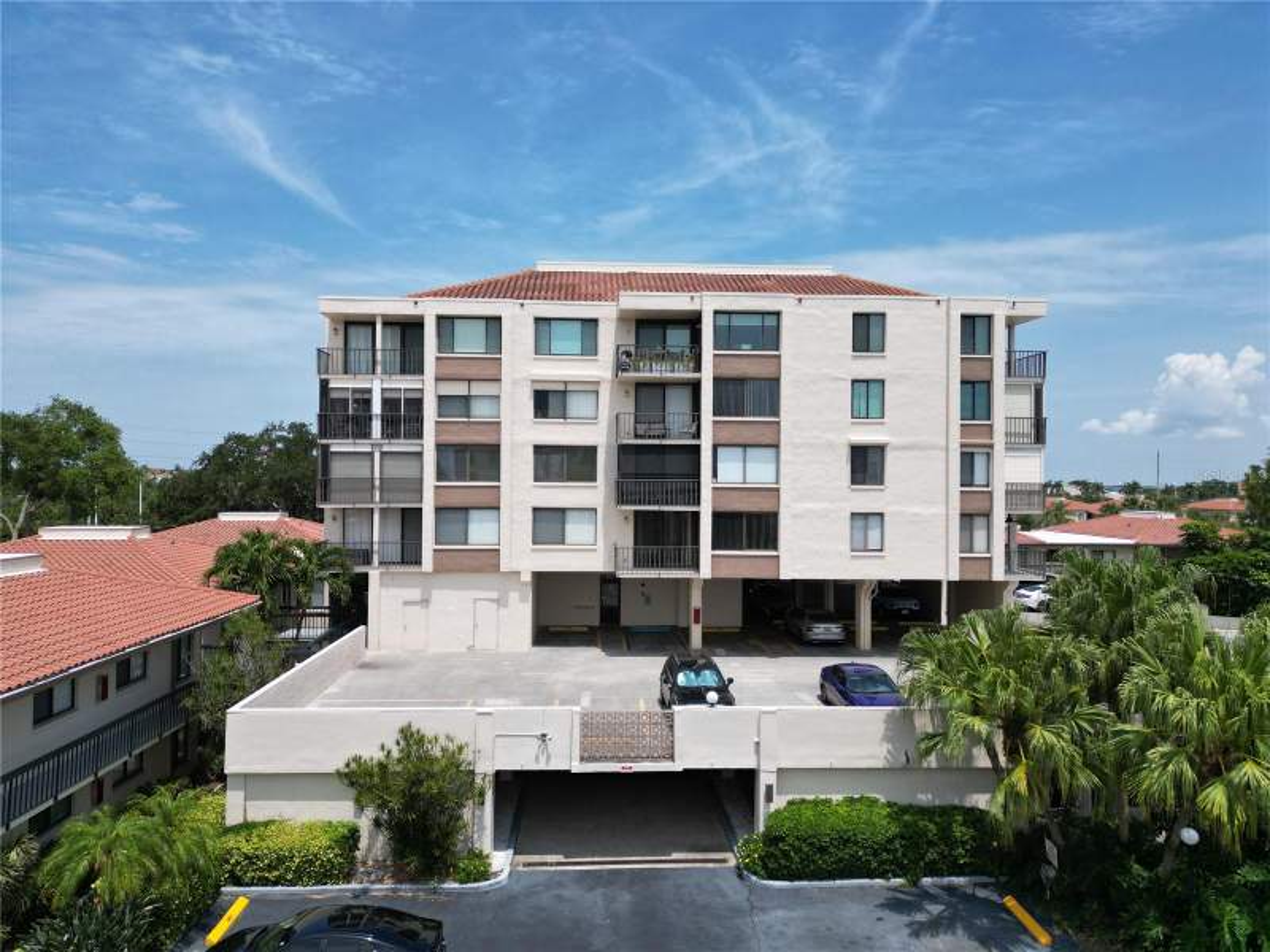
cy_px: 476
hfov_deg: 71.6
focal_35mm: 24
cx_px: 635
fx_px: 881
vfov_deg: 56.8
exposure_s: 1/4000
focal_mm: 6.72
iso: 120
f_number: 1.7
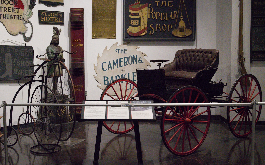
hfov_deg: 44.1
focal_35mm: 45
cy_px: 76
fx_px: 325
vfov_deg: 28.6
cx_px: 105
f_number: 9
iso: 10000
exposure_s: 1/80
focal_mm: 35
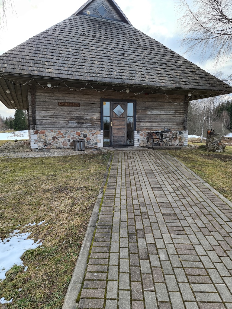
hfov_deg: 54.9
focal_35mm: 25
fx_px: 223
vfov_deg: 69.4
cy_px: 154
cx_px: 116
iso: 50
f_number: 1.8
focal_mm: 7
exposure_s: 1/129
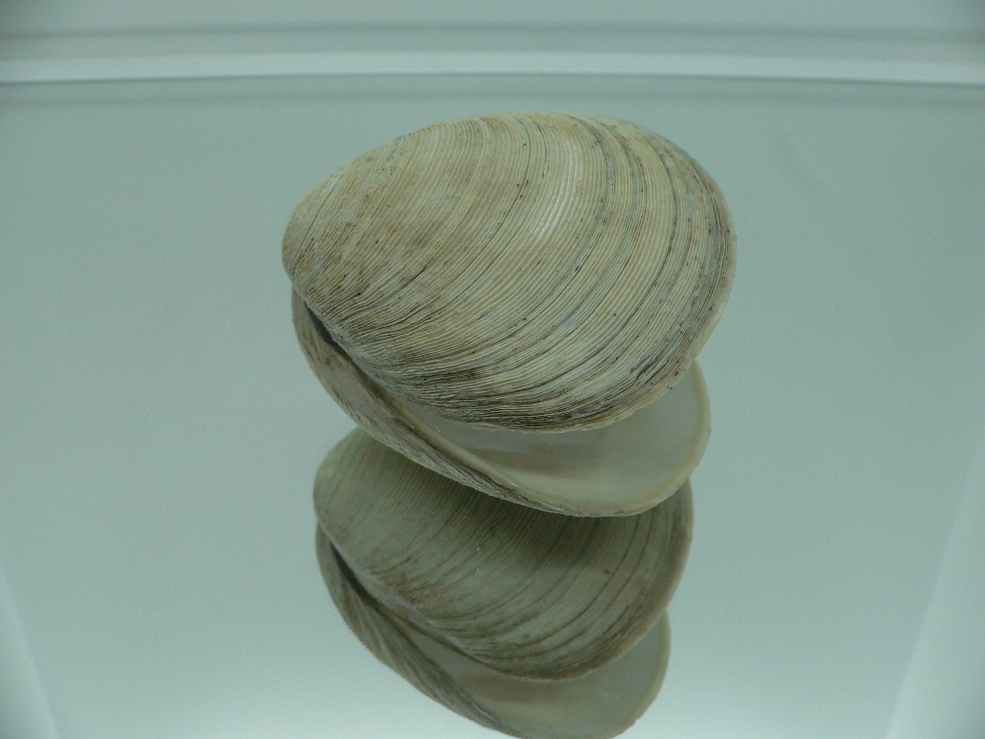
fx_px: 1024
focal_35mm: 36
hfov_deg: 51.4
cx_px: 496
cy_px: 376
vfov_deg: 39.7
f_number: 2.8
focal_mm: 4.6
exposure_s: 1/60
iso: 80
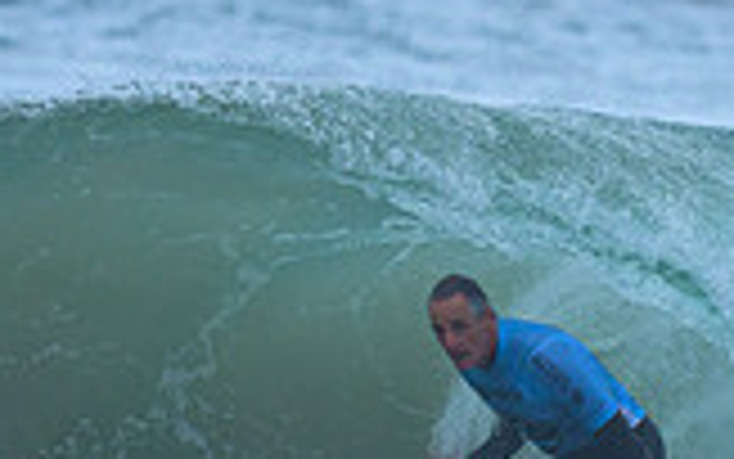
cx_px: 830
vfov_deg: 0.4
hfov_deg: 0.6
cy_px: 462
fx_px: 64755
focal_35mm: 3236
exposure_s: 1/2000
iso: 500
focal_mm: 800
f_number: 6.3
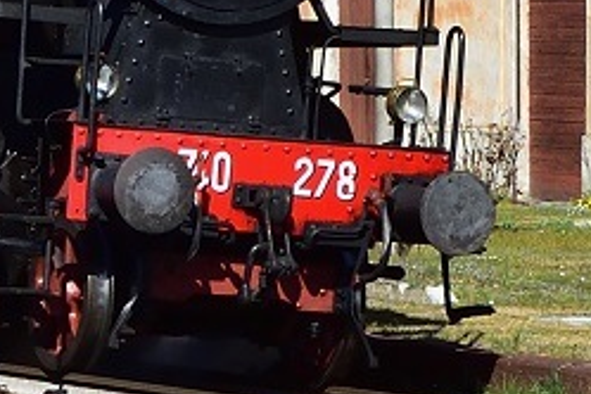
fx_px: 5119
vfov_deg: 4.4
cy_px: -223
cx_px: -45
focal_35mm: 312
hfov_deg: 6.6
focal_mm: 27
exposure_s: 1/800
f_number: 7.1
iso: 200
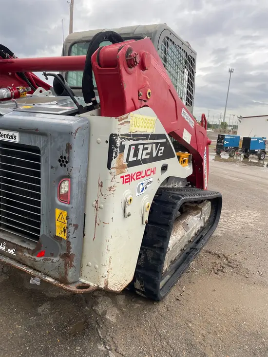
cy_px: 178
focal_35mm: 26
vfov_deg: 67.3
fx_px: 268
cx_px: 134
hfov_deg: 53.1
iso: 32
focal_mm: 4.2
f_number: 1.6
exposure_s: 1/280
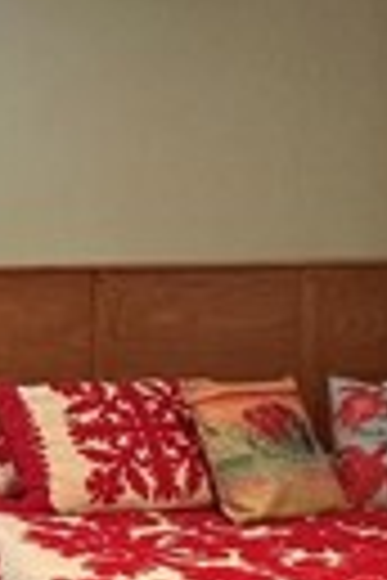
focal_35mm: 72
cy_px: 342
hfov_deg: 14.6
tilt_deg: -3.9
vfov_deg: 28.0
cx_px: -450
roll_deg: +0.6
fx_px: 1161
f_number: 2.2
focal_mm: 2.22
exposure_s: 1/120
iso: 250
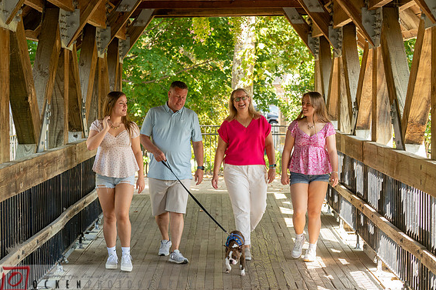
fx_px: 1137
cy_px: 157
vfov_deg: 14.5
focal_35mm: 94
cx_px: 188
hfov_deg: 21.7
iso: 640
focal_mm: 70
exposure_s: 1/160
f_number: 4.5
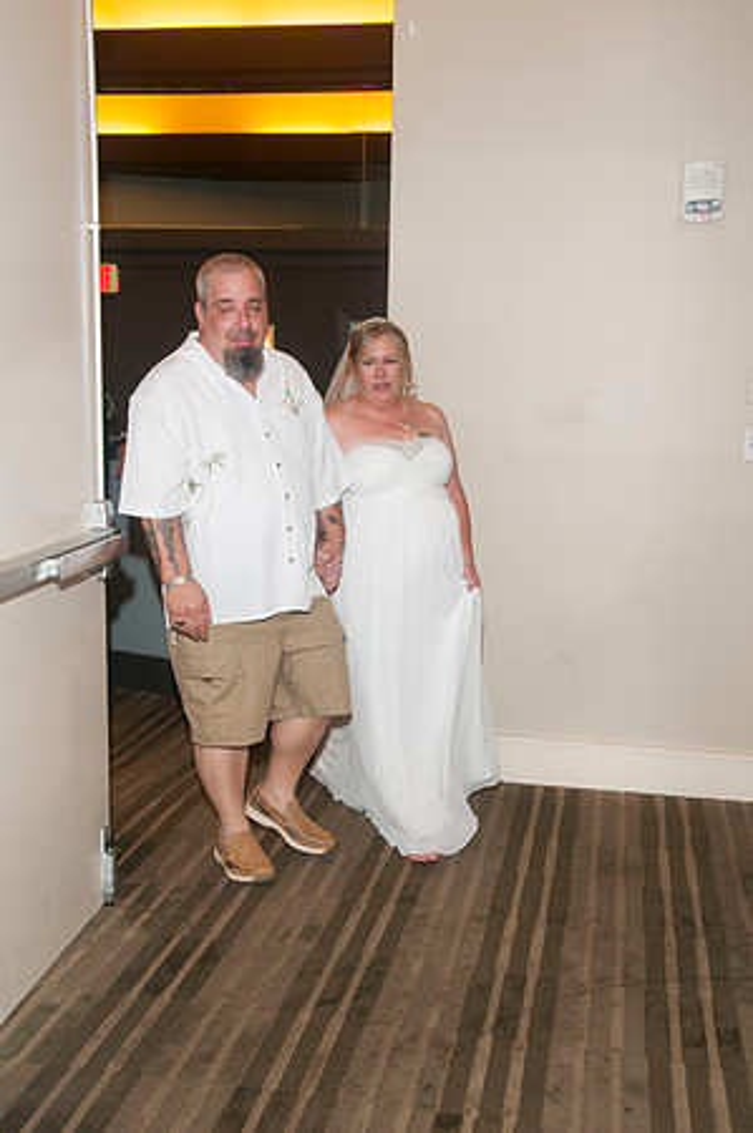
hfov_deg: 32.9
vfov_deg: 48.0
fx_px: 1274
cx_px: 376
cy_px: 566
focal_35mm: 40
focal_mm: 27
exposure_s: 1/50
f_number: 5.6
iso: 400
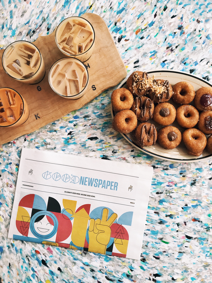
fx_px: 229
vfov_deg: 63.4
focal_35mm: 28
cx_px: 106
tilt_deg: -86.9
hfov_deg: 49.7
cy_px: 142
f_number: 1.8
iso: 25
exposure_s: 1/40
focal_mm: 3.99
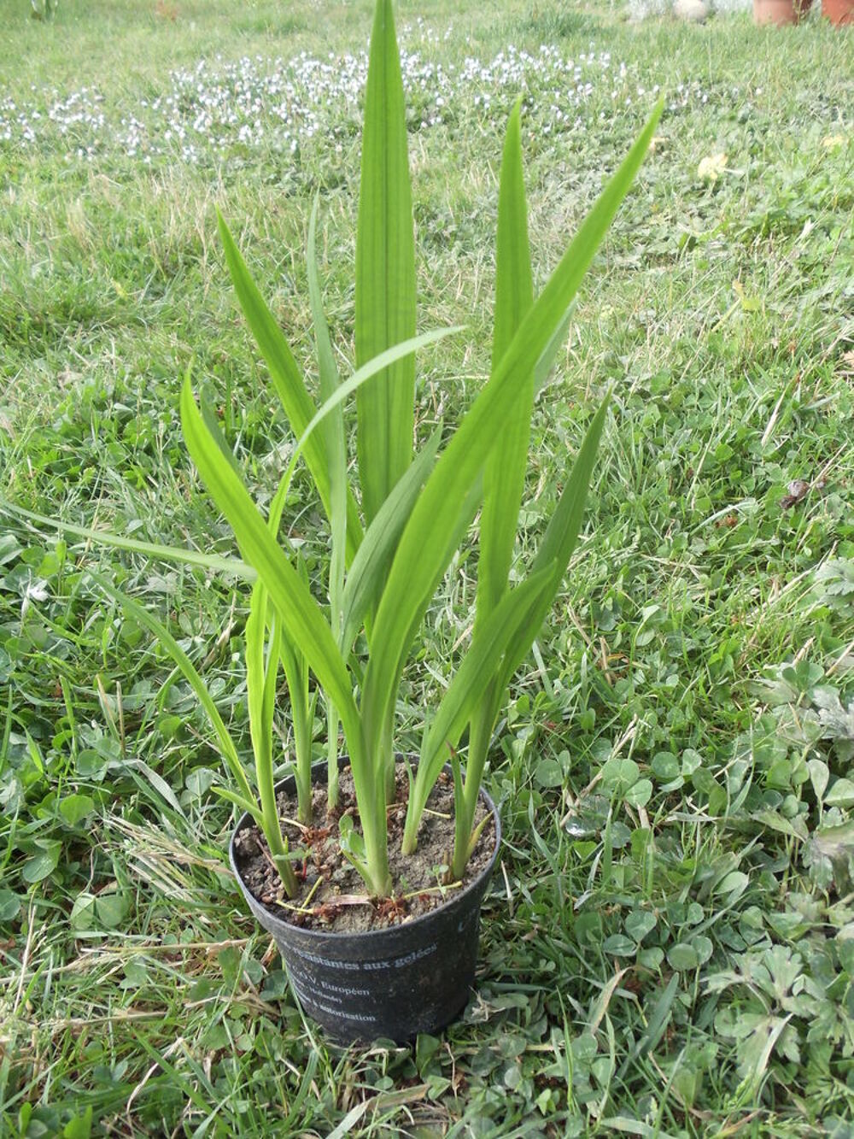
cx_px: 427
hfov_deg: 32.9
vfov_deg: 42.9
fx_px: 1447
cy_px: 570
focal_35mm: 44
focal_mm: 6
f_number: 3.5
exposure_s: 1/30
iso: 100
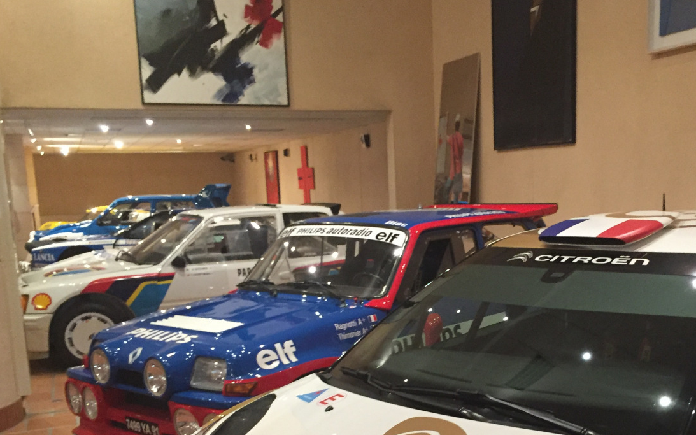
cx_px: 446
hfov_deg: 43.9
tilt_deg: -10.5
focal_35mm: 45
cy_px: 348
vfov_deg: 28.0
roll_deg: +1.3
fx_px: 854
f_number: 2.2
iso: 250
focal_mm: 4.15
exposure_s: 1/20
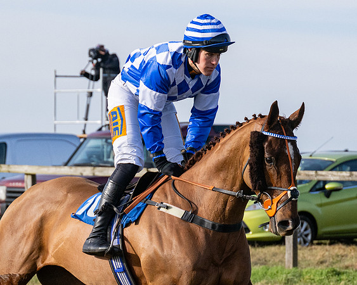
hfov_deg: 7.0
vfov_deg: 5.6
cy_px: 189
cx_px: 227
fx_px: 2914
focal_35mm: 276
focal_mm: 98
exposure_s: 1/4000
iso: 400
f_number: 5
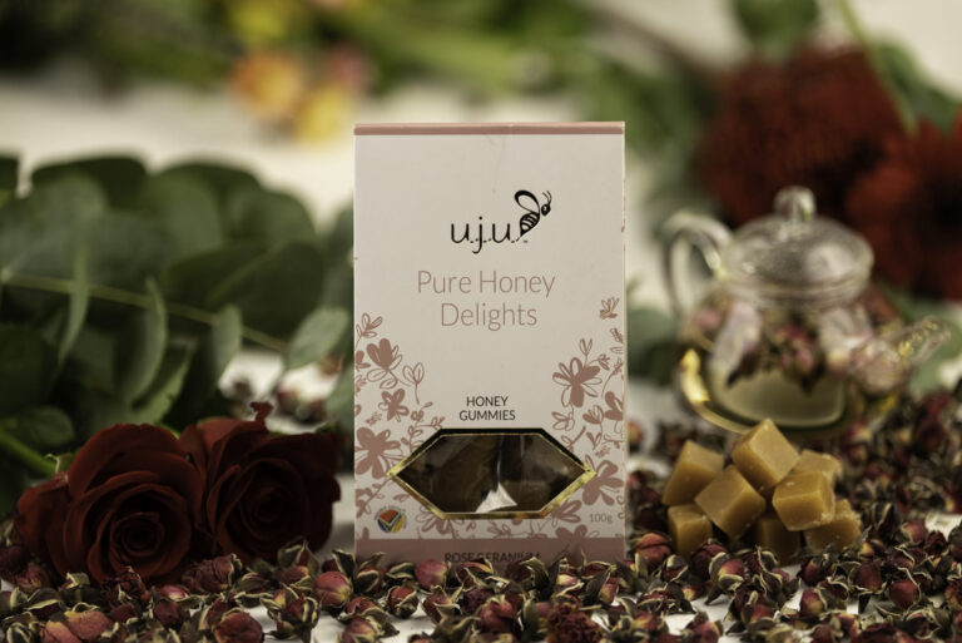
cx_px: 481
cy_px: 322
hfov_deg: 12.0
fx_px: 4572
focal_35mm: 171
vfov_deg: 8.0
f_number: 2.8
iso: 100
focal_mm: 171
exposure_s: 1/100
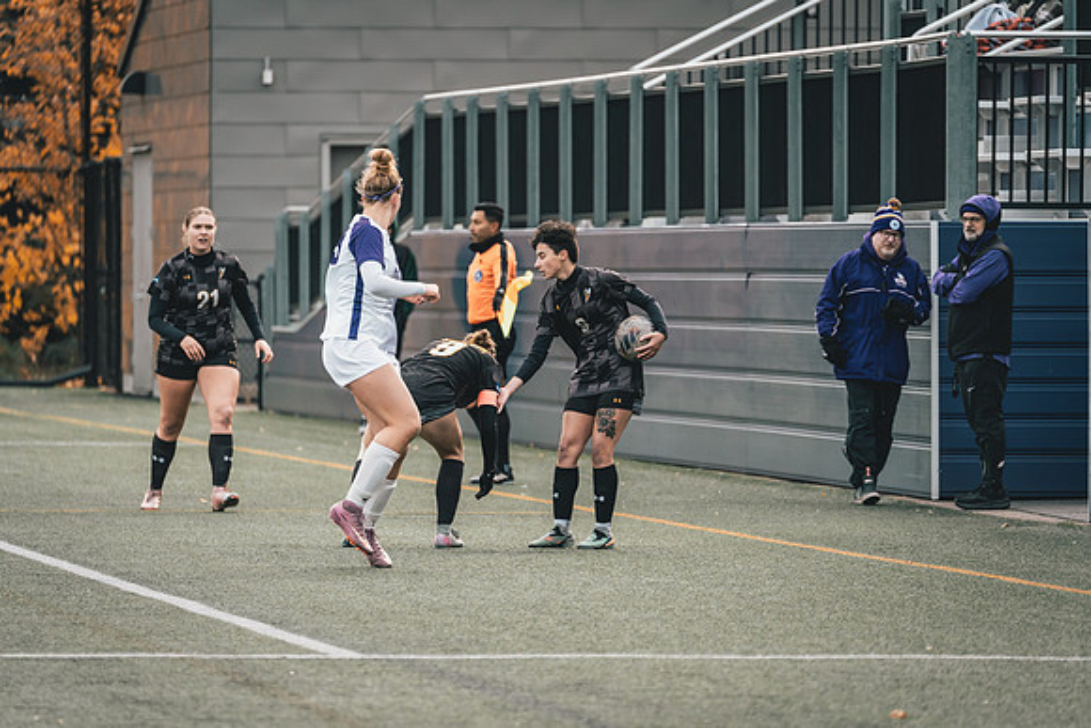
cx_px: 545
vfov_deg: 3.9
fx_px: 10612
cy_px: 364
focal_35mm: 350
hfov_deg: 5.9
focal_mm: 339
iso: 800
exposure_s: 1/800
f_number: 6.3
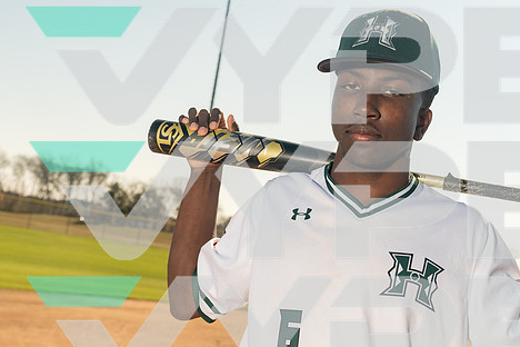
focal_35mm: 57
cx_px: 312
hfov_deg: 34.9
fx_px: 823
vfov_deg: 23.8
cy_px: 201
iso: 500
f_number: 7.1
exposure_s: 1/200
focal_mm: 46
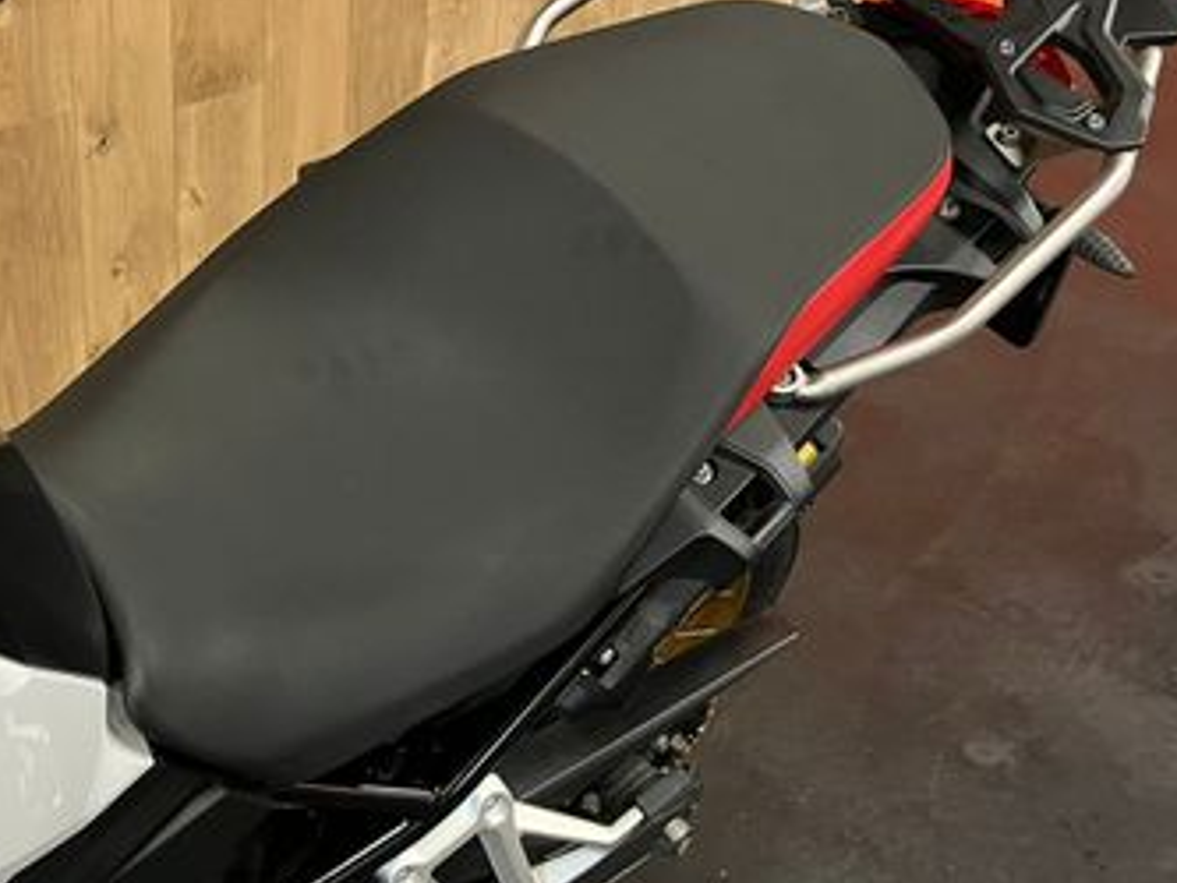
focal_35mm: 50
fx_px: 1701
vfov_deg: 29.1
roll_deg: -2.2
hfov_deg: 37.3
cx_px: 308
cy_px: 498
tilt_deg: -33.0
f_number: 1.6
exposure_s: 1/33
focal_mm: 5.1
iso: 640
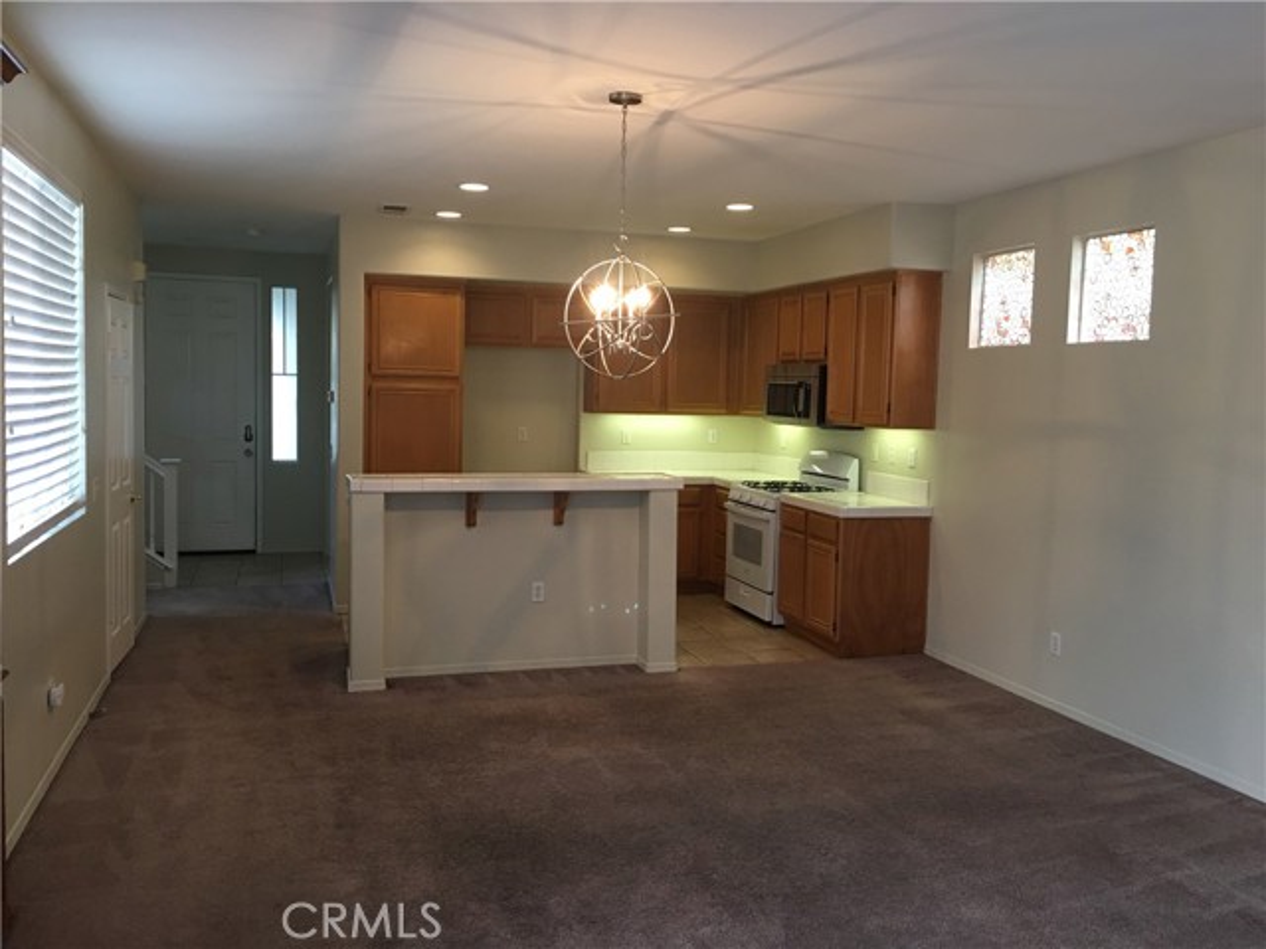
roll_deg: -1.5
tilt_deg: -4.4
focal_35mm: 29
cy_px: 474
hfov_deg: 61.7
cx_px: 633
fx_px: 1061
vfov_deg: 48.2
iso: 40
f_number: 2.2
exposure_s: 1/15
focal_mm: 4.15
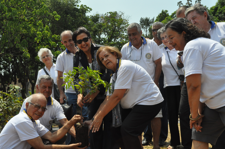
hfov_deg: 46.4
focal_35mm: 42
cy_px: 74
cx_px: 112
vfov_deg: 31.8
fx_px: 262
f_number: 14
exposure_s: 1/800
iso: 1250
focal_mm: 28
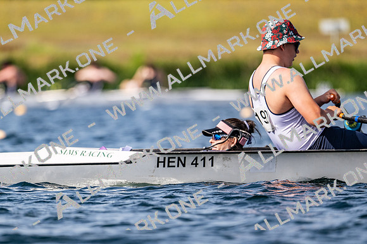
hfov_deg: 3.4
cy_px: 122
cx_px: 184
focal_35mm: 600
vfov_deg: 2.3
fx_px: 6113
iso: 180
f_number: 4.5
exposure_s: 1/2500
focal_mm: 400
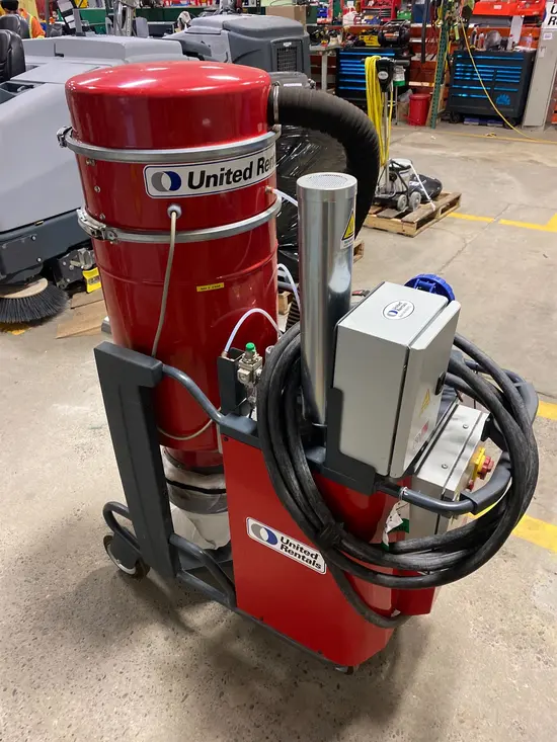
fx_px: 558
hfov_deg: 53.1
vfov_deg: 67.3
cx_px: 278
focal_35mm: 26
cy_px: 371
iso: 400
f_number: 1.8
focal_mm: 4.25
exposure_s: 1/60
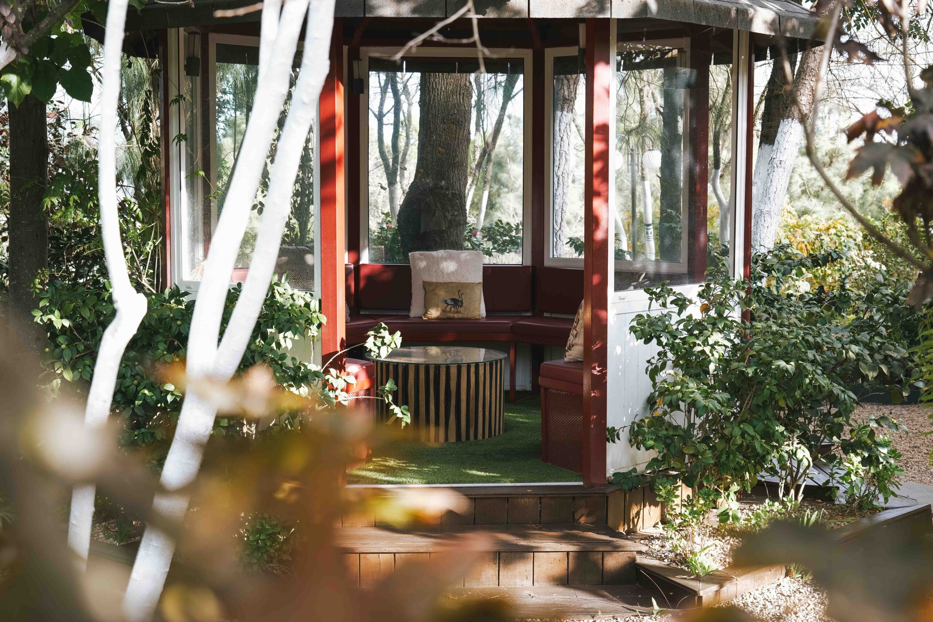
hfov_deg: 33.4
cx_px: 466
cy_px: 311
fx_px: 1555
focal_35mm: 60
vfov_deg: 22.6
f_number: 5.6
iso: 160
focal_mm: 60
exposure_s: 1/60
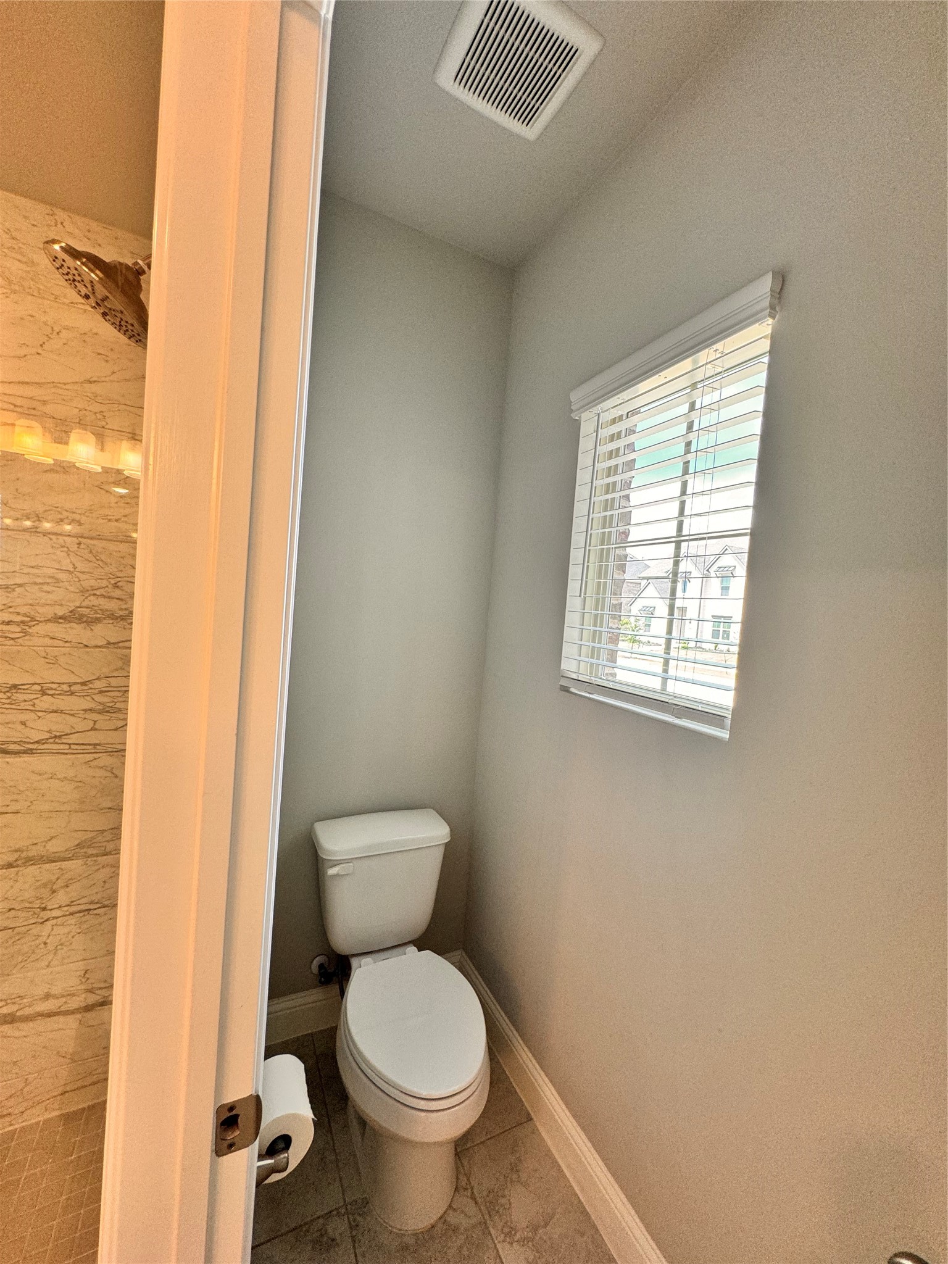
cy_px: 632
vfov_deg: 102.1
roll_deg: -4.8
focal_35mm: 14
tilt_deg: -1.1
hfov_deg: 85.7
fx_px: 511
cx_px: 474
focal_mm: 2.22
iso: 125
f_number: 2.2
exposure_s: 1/120
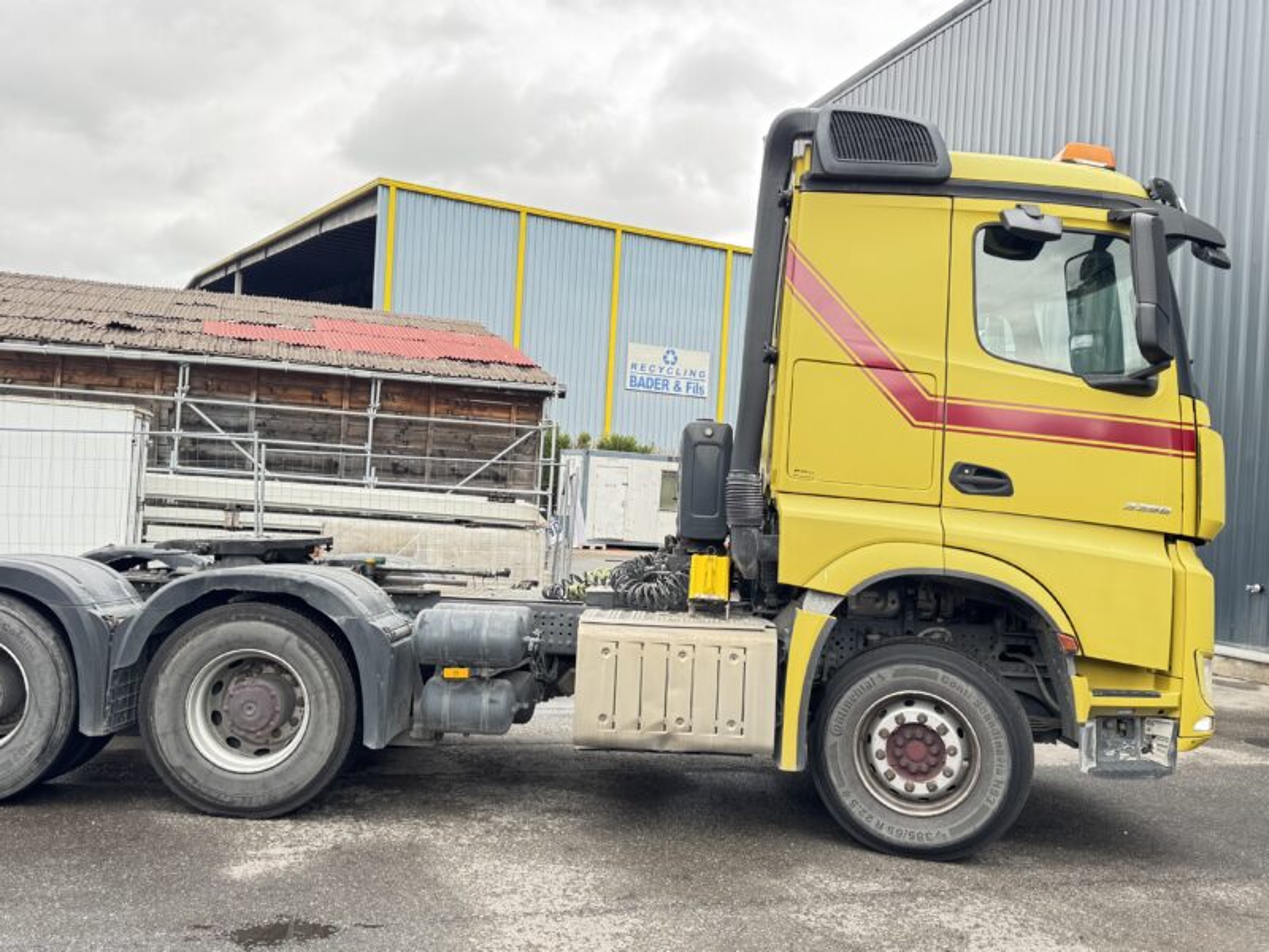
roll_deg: -2.8
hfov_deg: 71.6
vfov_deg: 56.8
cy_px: 476
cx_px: 634
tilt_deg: +2.7
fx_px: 880
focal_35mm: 24
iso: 64
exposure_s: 1/166
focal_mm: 6.76
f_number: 1.78
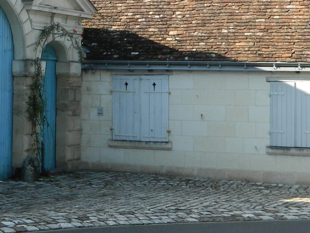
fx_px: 851
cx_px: -2
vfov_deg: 15.5
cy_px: 75
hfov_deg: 20.0
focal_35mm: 95
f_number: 3.2
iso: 80
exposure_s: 1/400
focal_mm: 5.6
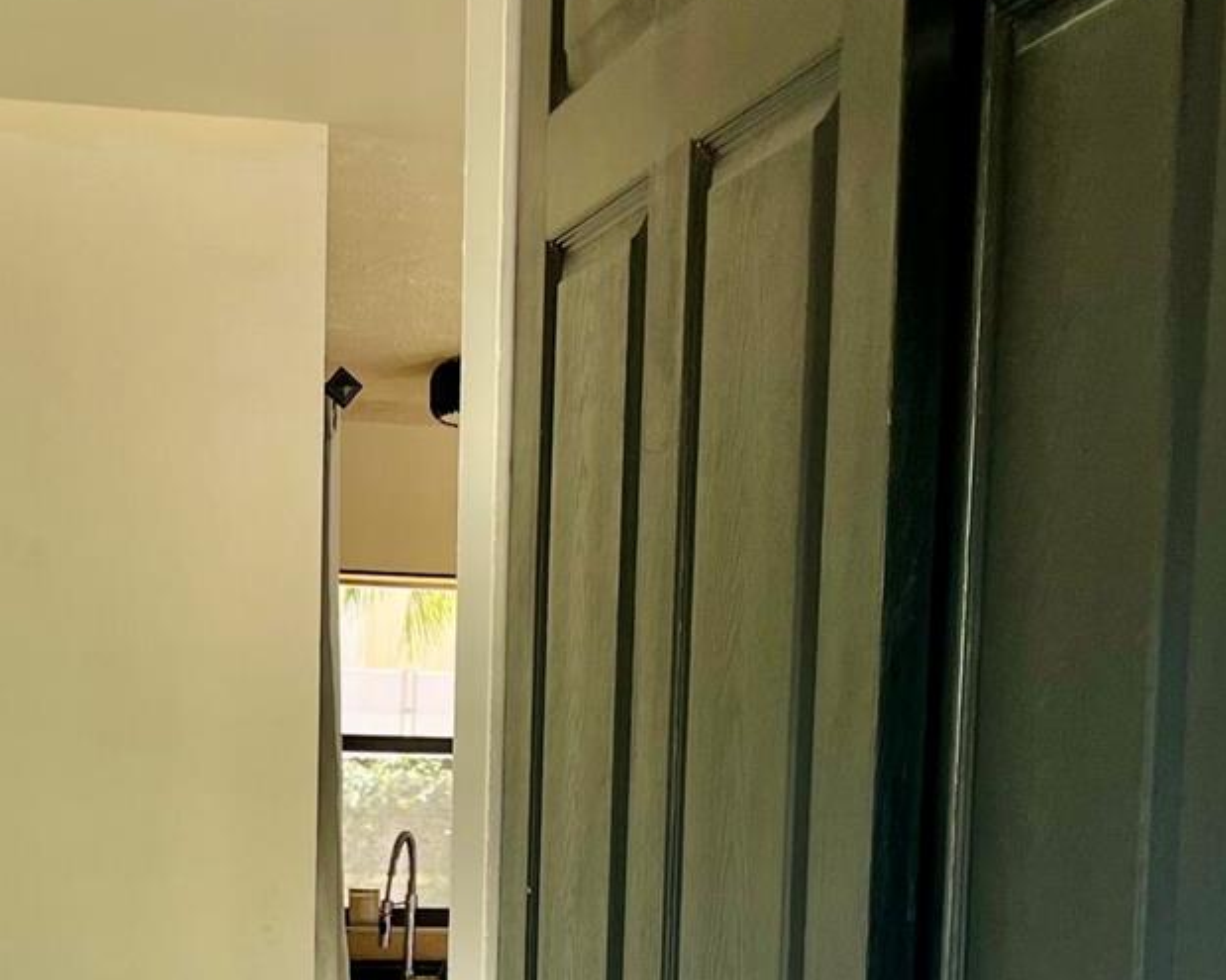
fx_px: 3047
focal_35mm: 84
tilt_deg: -5.9
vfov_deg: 17.5
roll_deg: -1.3
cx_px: 473
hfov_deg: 22.7
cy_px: 1142
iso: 40
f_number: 1.5
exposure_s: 1/121
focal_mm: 5.7
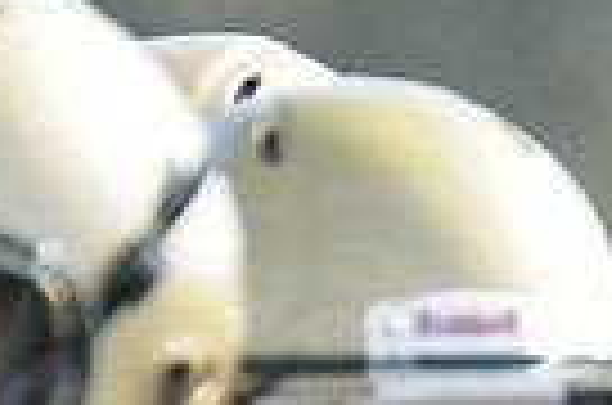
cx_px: 486
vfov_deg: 0.6
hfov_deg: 0.9
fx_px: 41146
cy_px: 772
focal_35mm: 2426
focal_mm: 380
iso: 1600
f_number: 4
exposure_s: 1/4000
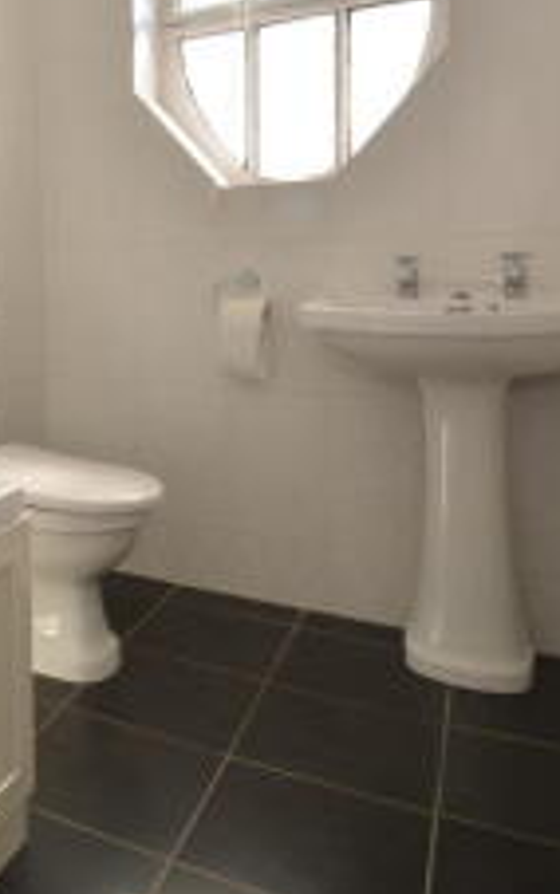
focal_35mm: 32
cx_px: -95
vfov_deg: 57.9
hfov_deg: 33.1
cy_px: 278
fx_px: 781
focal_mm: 10
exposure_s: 1/15
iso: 100
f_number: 11
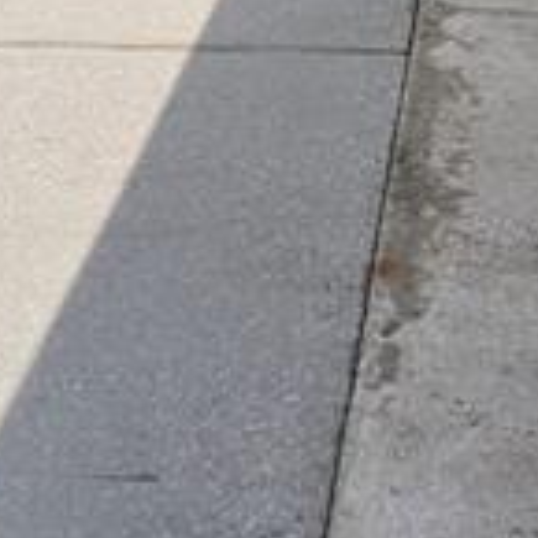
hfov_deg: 12.1
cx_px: 301
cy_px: -345
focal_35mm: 144
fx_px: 2532
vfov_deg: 11.5
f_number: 1.4
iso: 64
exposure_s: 1/7939
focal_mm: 6.5
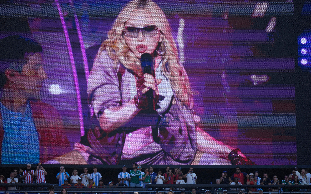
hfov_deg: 5.1
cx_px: 155
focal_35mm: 408
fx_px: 3458
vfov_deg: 3.2
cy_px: 103
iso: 400
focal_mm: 400
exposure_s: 1/5000
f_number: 2.8
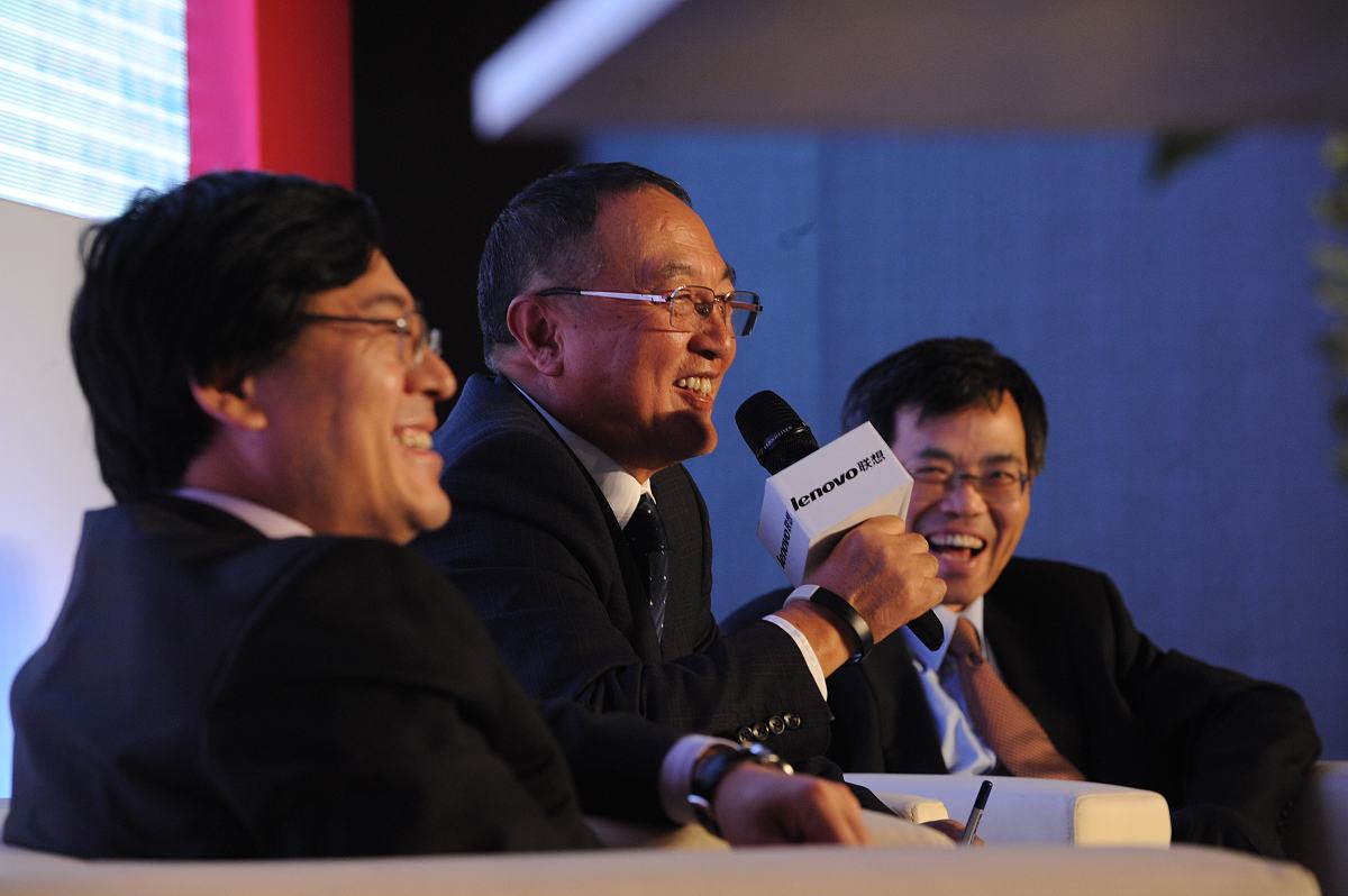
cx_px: 674
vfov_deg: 8.6
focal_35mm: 160
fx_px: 5986
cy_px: 448
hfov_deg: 12.8
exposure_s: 1/160
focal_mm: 160
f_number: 5.6
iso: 1600
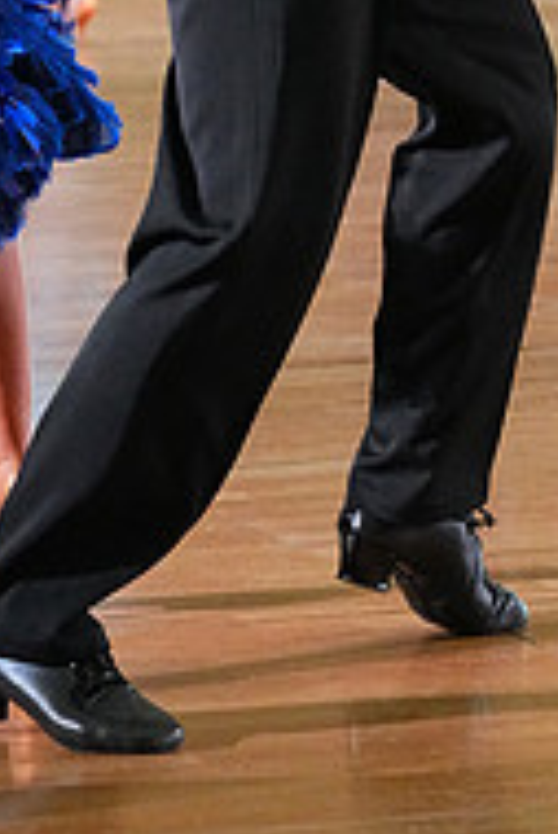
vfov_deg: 7.3
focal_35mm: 278
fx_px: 6451
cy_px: -277
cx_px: 51
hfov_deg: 4.9
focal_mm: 91
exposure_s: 1/400
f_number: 5
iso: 8000
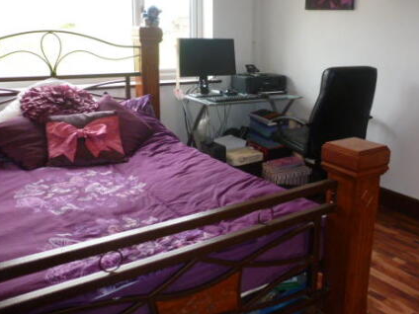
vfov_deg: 42.8
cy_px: 128
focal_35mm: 33
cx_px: 261
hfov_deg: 54.7
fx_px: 399
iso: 320
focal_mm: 4.3
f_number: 3.3
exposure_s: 1/60
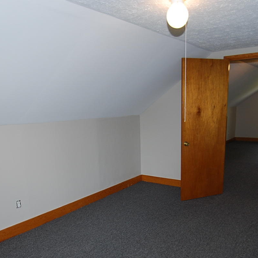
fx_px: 261
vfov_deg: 51.3
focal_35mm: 31
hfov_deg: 52.2
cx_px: 155
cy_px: 178
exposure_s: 1/60
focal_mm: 10
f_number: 4
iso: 200
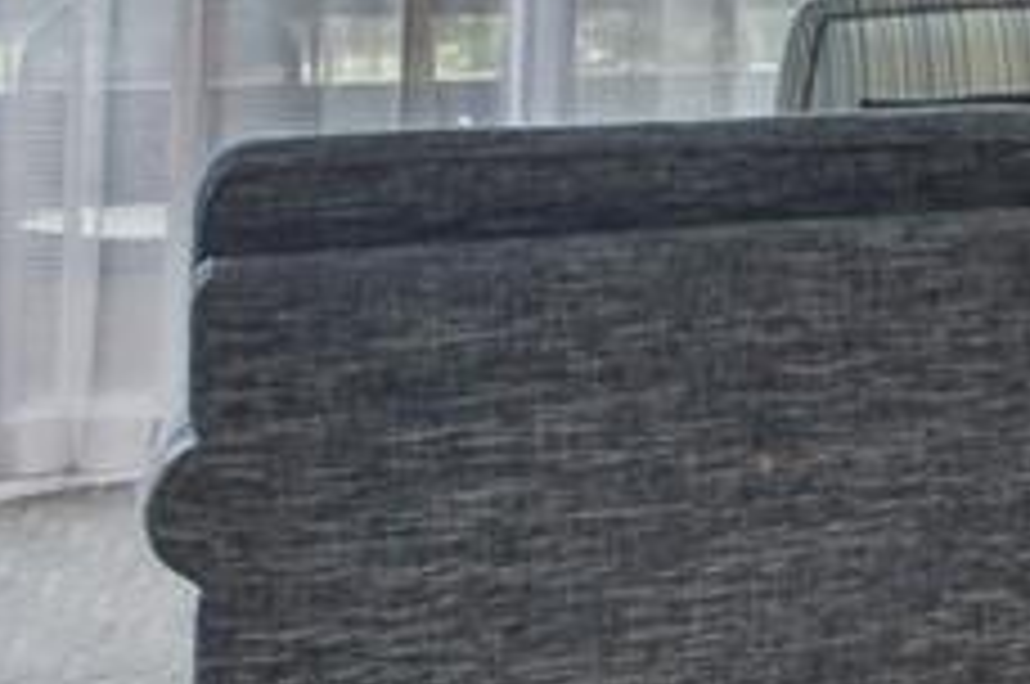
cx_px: 2690
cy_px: -202
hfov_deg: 12.9
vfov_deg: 12.6
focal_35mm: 105
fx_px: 3000
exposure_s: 1/4
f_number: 8
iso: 100
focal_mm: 10
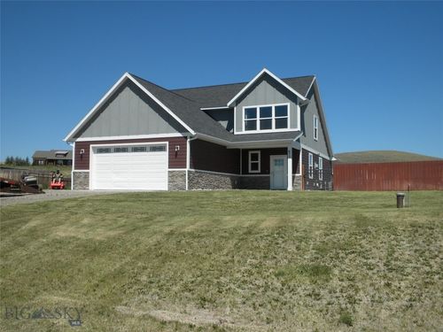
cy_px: 166
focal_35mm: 37
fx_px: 474
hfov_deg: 50.1
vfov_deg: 38.7
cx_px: 222
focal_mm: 6.6
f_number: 10
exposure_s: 1/166
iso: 64
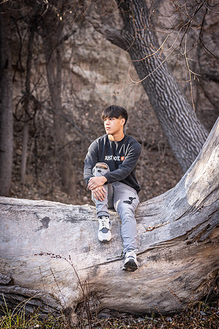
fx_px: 776
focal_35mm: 85
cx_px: 110
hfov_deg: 16.1
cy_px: 164
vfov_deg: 23.9
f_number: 3.2
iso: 100
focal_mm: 85
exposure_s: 1/125
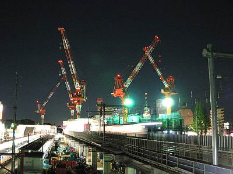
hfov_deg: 49.0
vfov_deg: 37.7
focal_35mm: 38
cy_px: 87
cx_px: 116
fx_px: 256
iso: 400
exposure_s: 1/1.3
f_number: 2.9
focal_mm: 6.3
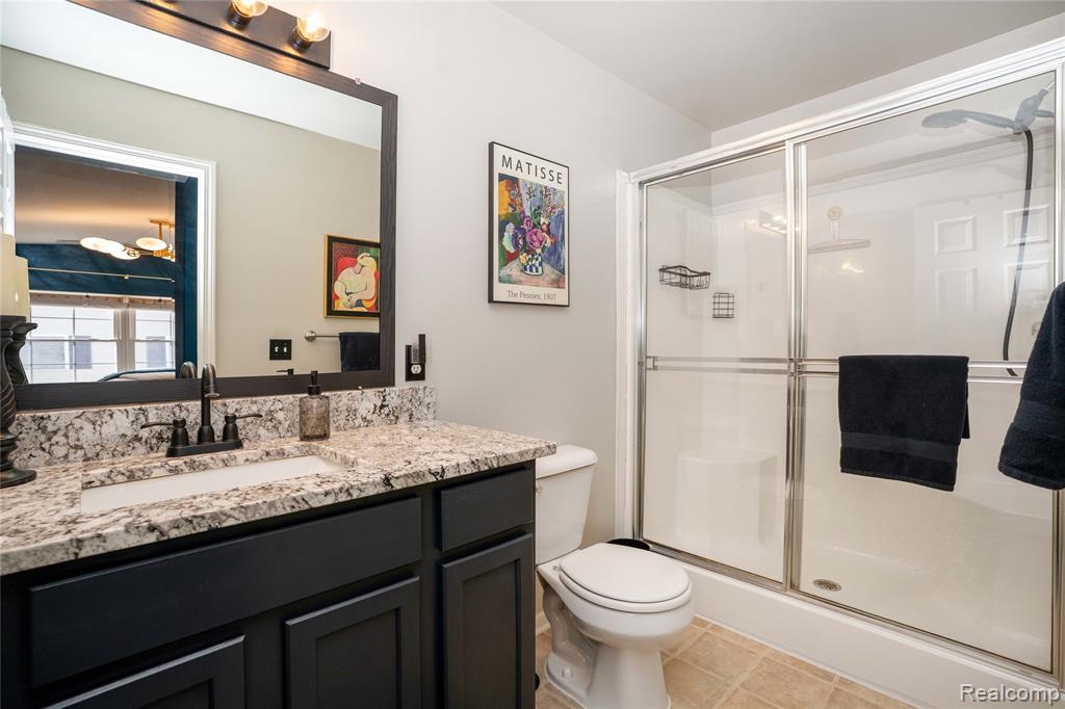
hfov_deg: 96.8
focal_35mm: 16
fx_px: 473
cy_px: 354
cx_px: 532
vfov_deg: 73.7
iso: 400
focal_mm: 16
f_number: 6.3
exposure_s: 1/60
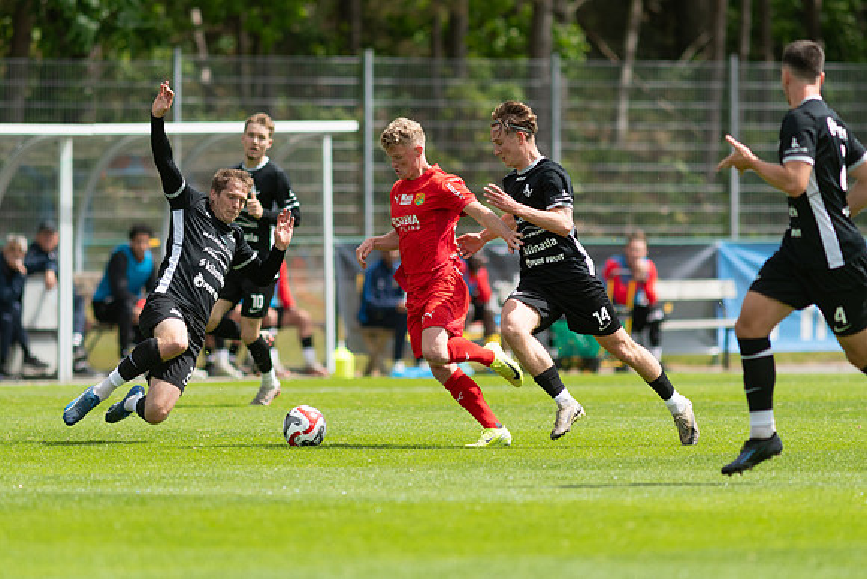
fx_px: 11259
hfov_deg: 4.4
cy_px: 290
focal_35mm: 467
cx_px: 434
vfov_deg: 2.9
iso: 110
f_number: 3.2
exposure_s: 1/2500
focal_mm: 300
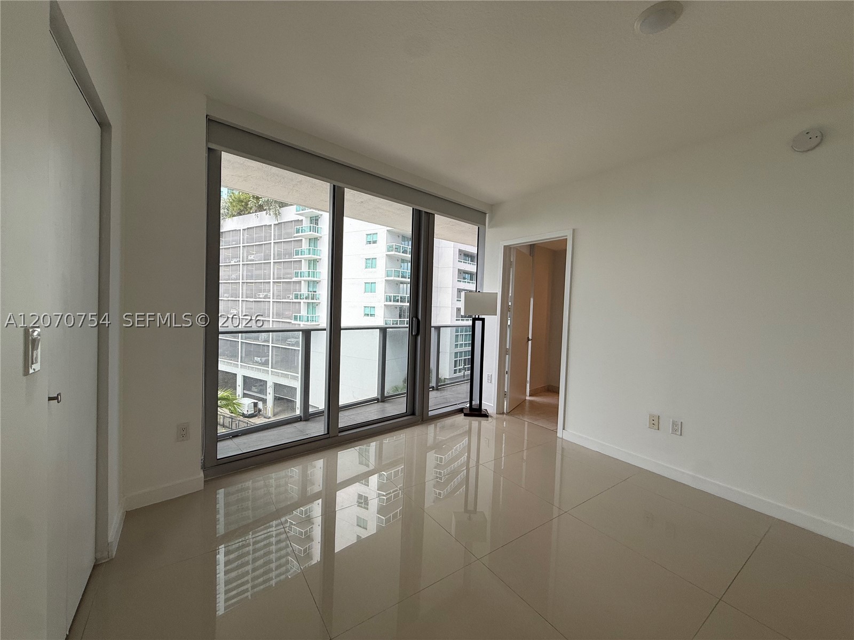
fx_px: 345
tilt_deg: -1.0
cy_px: 320
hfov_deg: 102.1
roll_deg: -1.7
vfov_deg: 85.7
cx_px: 427
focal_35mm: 14
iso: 50
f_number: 2.2
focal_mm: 2.22
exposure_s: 1/140
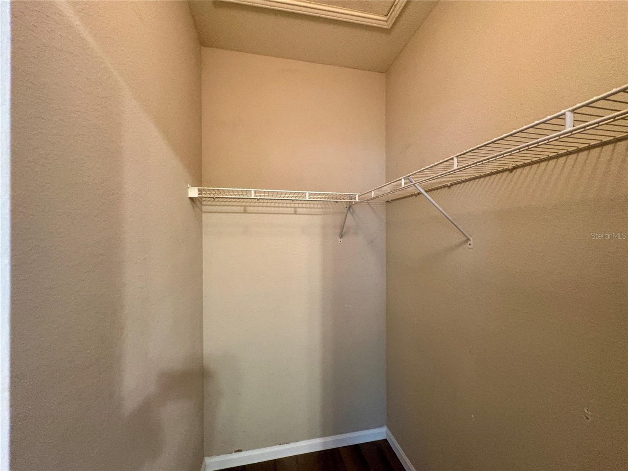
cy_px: 236
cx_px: 314
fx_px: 254
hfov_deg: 102.1
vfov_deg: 85.7
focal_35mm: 14
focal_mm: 2.22
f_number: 2.2
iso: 640
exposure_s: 1/60
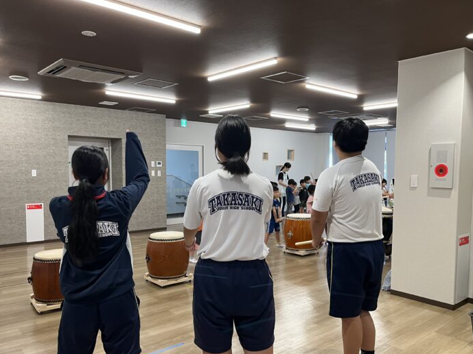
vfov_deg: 48.1
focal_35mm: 29
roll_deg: +0.2
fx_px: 396
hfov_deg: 61.6
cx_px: 251
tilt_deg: -4.7
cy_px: 194
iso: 125
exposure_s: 1/74
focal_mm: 5.1
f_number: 1.6
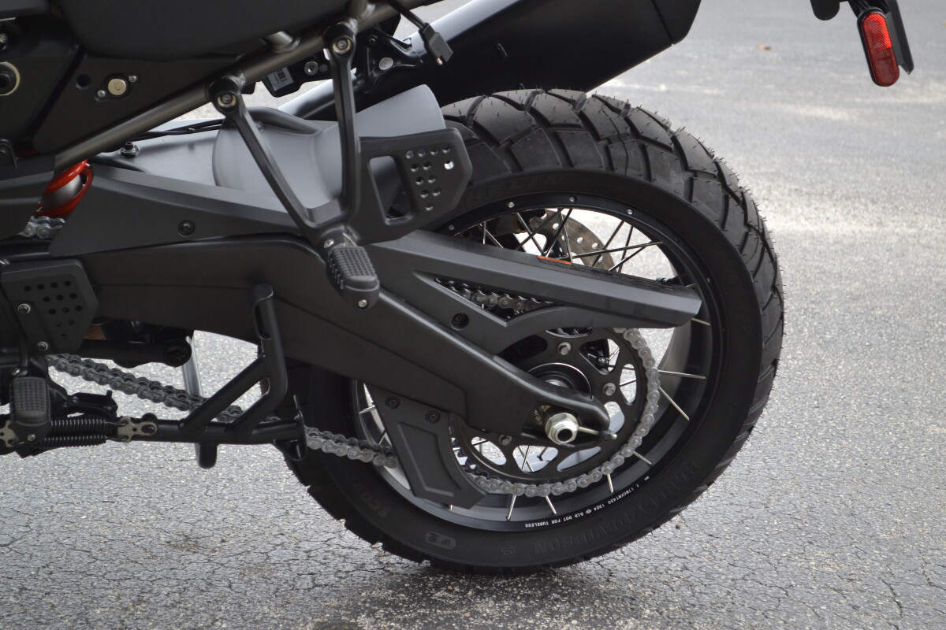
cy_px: 315
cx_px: 473
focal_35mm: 82
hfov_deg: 24.6
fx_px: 2168
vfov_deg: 16.6
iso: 400
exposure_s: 1/125
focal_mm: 55
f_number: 5.6
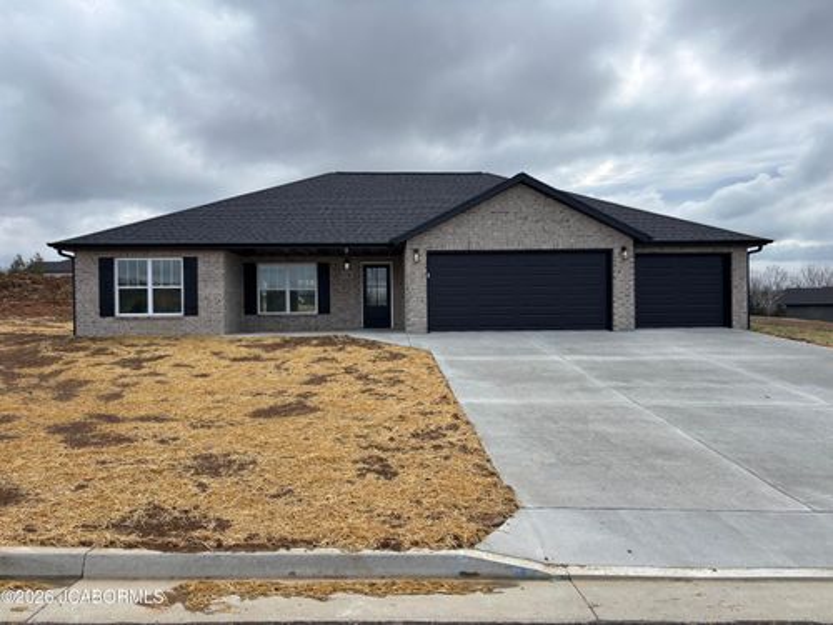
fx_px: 626
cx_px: 416
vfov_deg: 53.1
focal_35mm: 26
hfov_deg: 67.3
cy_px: 312
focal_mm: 5.96
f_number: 1.6
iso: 50
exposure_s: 1/3413
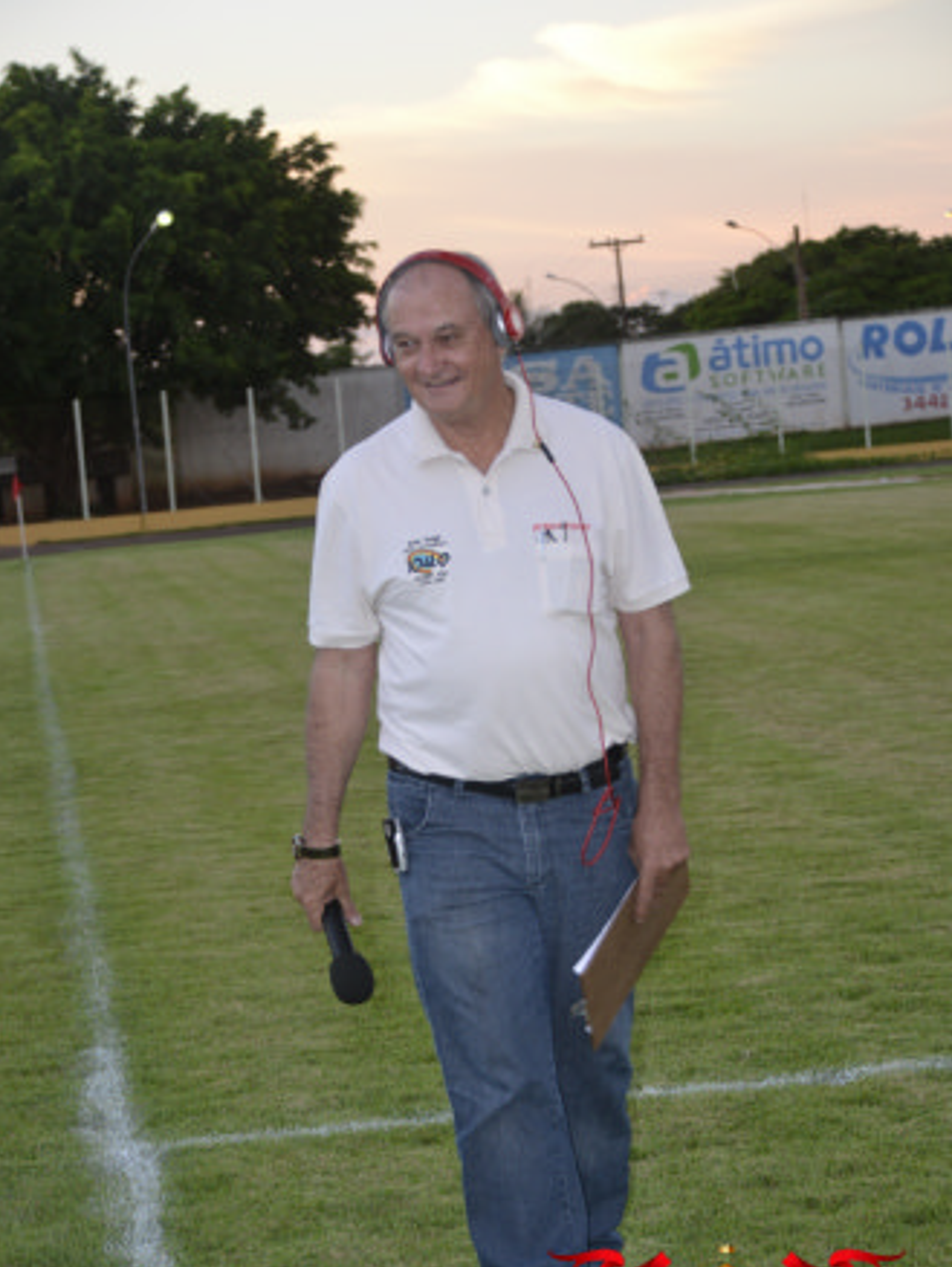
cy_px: 720
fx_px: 3737
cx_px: 473
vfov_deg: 19.2
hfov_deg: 14.5
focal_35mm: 102
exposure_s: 1/60
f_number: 5
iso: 400
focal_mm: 62
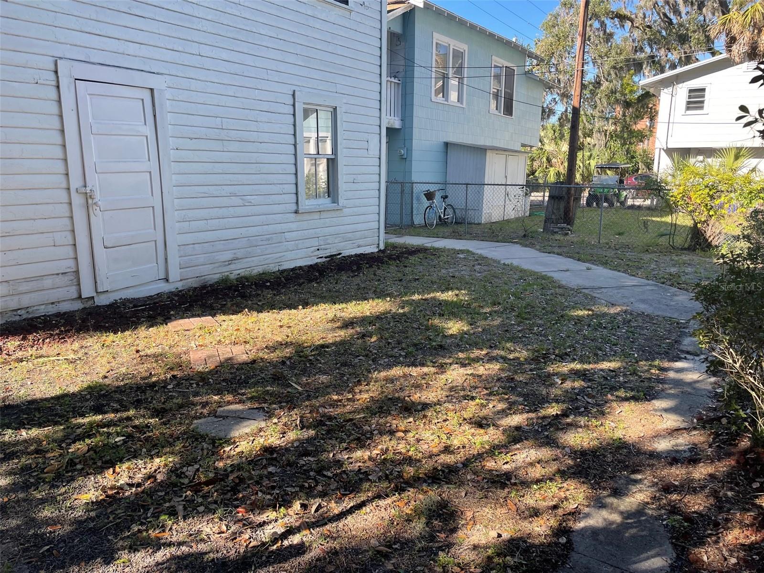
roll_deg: +0.0
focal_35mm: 26
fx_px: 574
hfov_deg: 67.3
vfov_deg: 53.1
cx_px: 382
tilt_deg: -12.6
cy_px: 286
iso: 32
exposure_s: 1/467
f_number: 1.6
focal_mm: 4.2
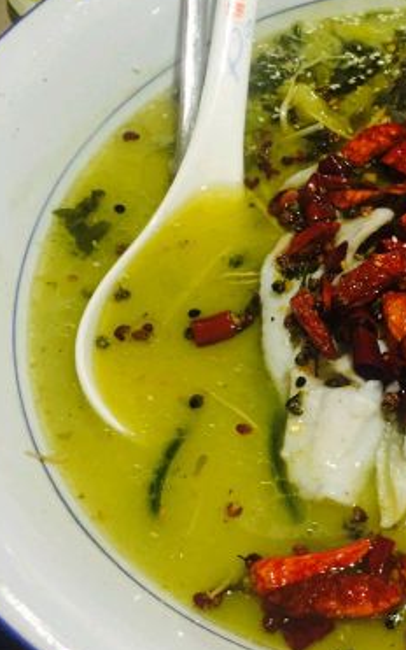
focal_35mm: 58
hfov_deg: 21.3
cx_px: 437
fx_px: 1026
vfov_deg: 35.1
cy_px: 335
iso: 125
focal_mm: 4.15
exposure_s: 1/33
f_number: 2.2
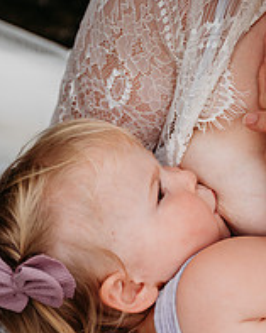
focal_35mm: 133
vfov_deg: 14.5
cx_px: 168
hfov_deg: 11.6
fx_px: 1312
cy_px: 189
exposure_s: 1/1000
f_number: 2.8
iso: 500
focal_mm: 62
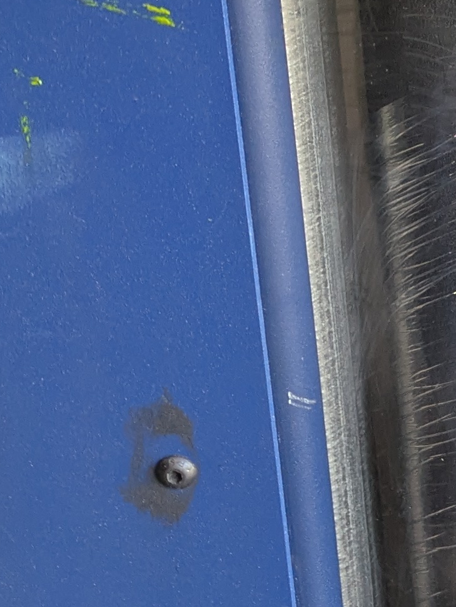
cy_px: 362
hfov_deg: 11.9
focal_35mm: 119
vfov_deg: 16.5
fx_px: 2089
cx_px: 686
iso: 97
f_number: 1.89
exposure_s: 1/60
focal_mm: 5.43
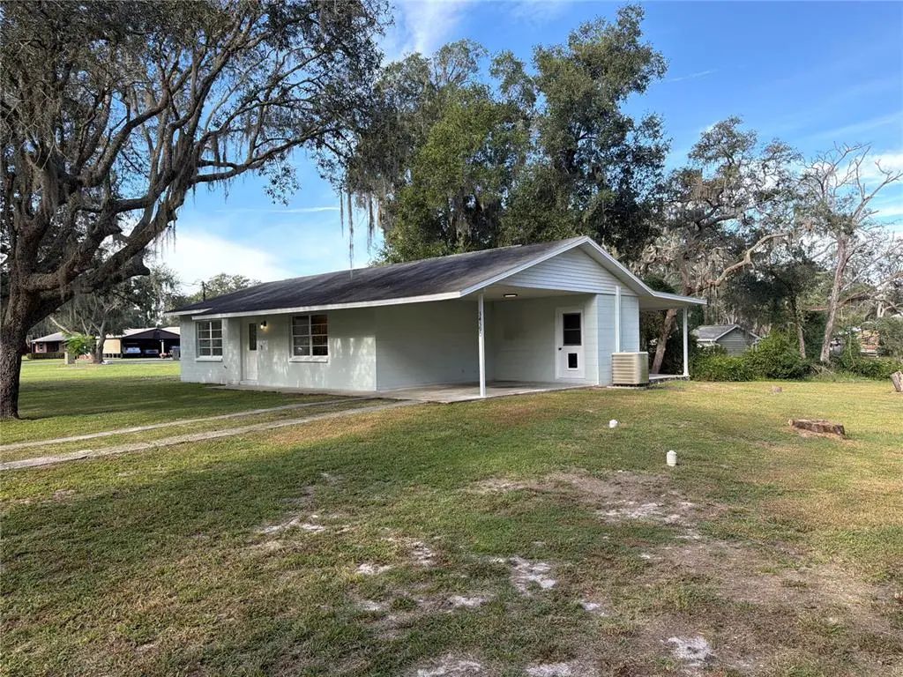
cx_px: 452
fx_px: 626
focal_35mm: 24
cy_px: 338
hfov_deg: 71.6
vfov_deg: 56.8
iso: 100
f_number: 1.78
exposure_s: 1/898
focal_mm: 6.76
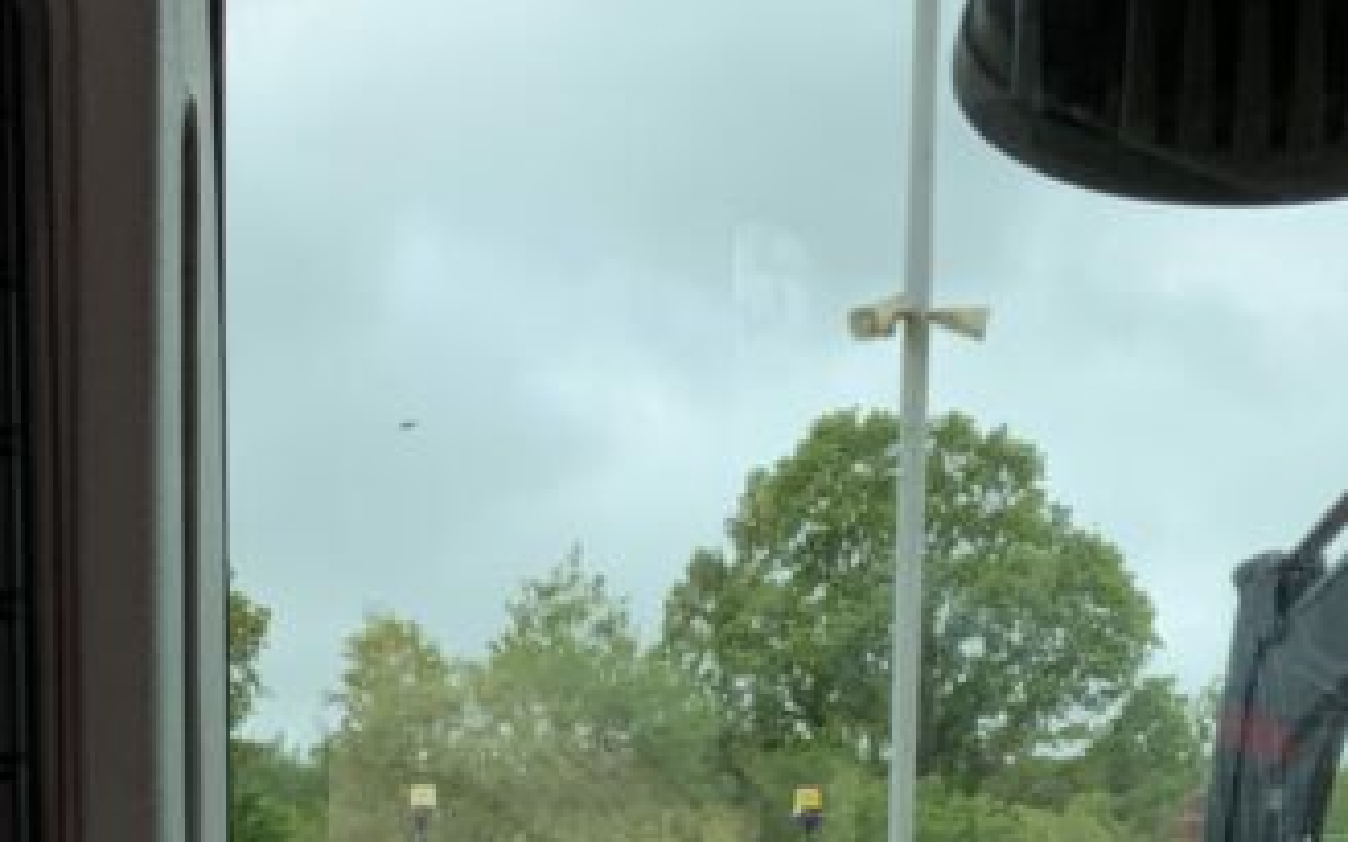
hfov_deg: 21.5
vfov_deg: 13.2
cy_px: 1047
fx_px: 3527
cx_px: 427
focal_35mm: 96
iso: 16
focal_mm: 3
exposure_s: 1/161
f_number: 1.8
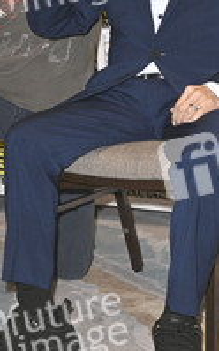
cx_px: 88
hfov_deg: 15.5
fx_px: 804
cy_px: 71
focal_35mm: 84
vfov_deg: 24.3
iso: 2000
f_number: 6.3
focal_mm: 41
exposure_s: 1/250
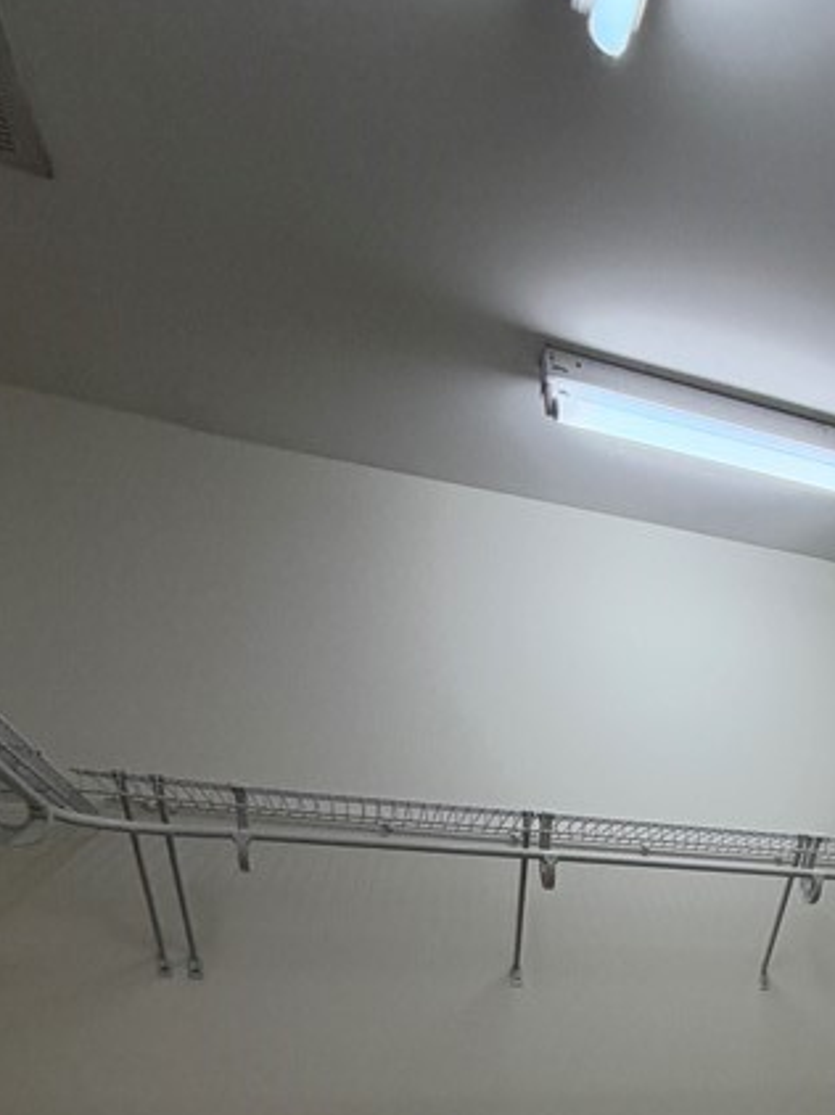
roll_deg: +0.7
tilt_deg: -6.9
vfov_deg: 43.3
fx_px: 1095
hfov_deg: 35.6
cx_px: 922
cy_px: 1197
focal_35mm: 34
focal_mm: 2.22
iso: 160
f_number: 2.2
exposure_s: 1/60
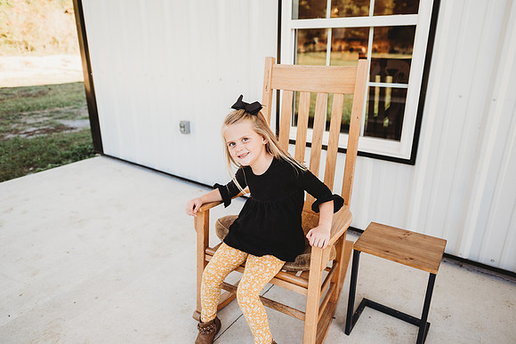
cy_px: 172
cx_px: 258
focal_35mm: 24
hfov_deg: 73.7
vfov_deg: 53.2
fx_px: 344
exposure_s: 1/400
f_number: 2.8
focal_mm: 24
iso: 160
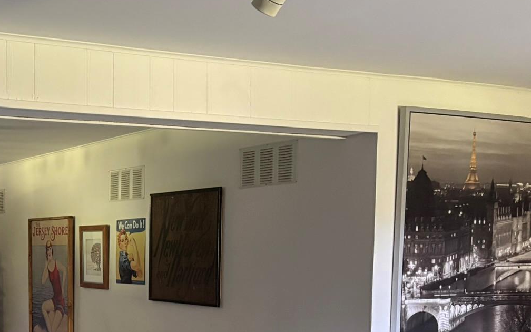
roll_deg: +0.8
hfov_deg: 33.3
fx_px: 810
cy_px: 313
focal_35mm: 56
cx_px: 3
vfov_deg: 22.5
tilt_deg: -5.3
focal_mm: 5.96
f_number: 1.6
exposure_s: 1/38
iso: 640
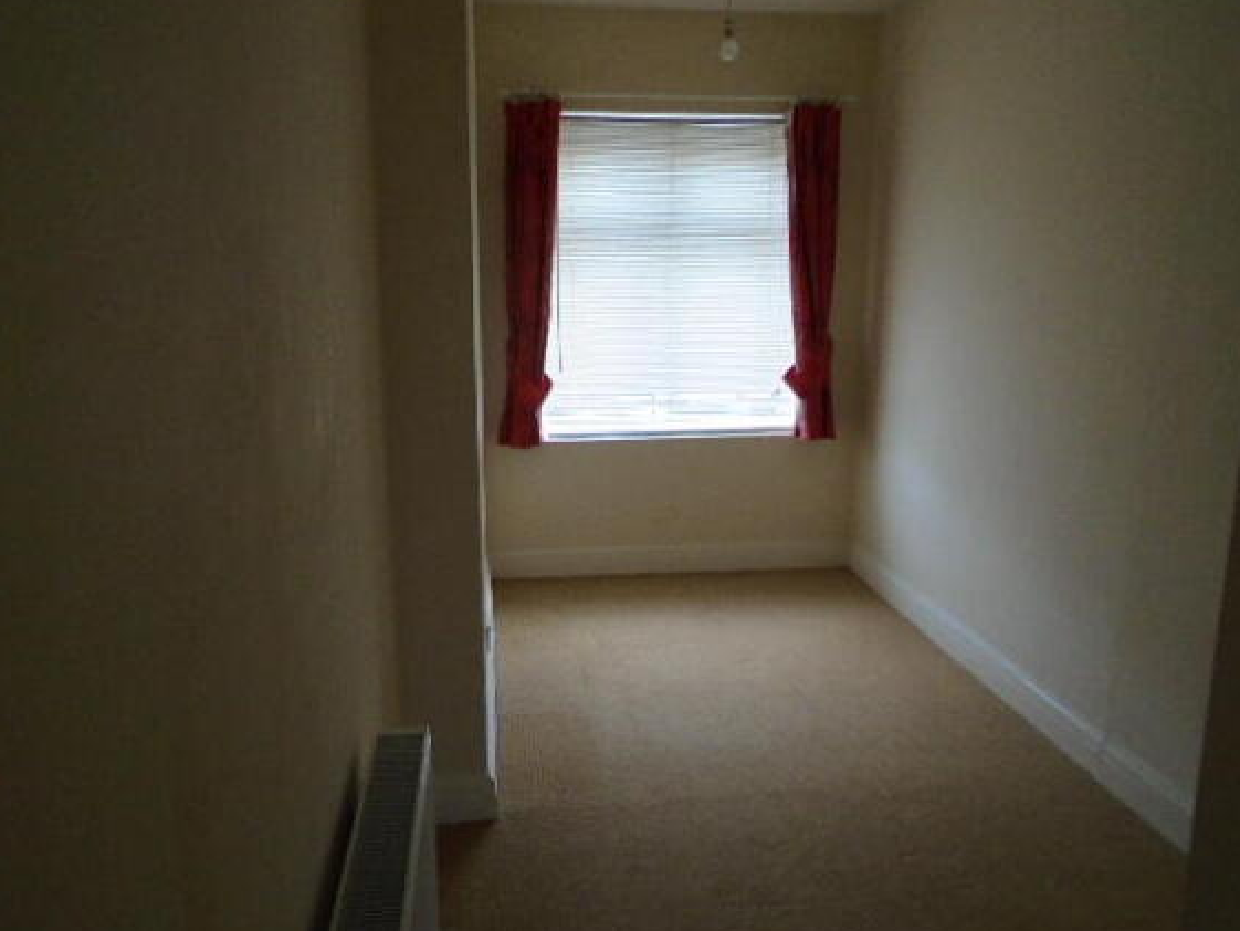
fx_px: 967
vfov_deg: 51.4
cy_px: 472
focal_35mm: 27
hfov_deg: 65.3
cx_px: 620
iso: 400
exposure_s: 1/60
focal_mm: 4.6
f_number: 3.2
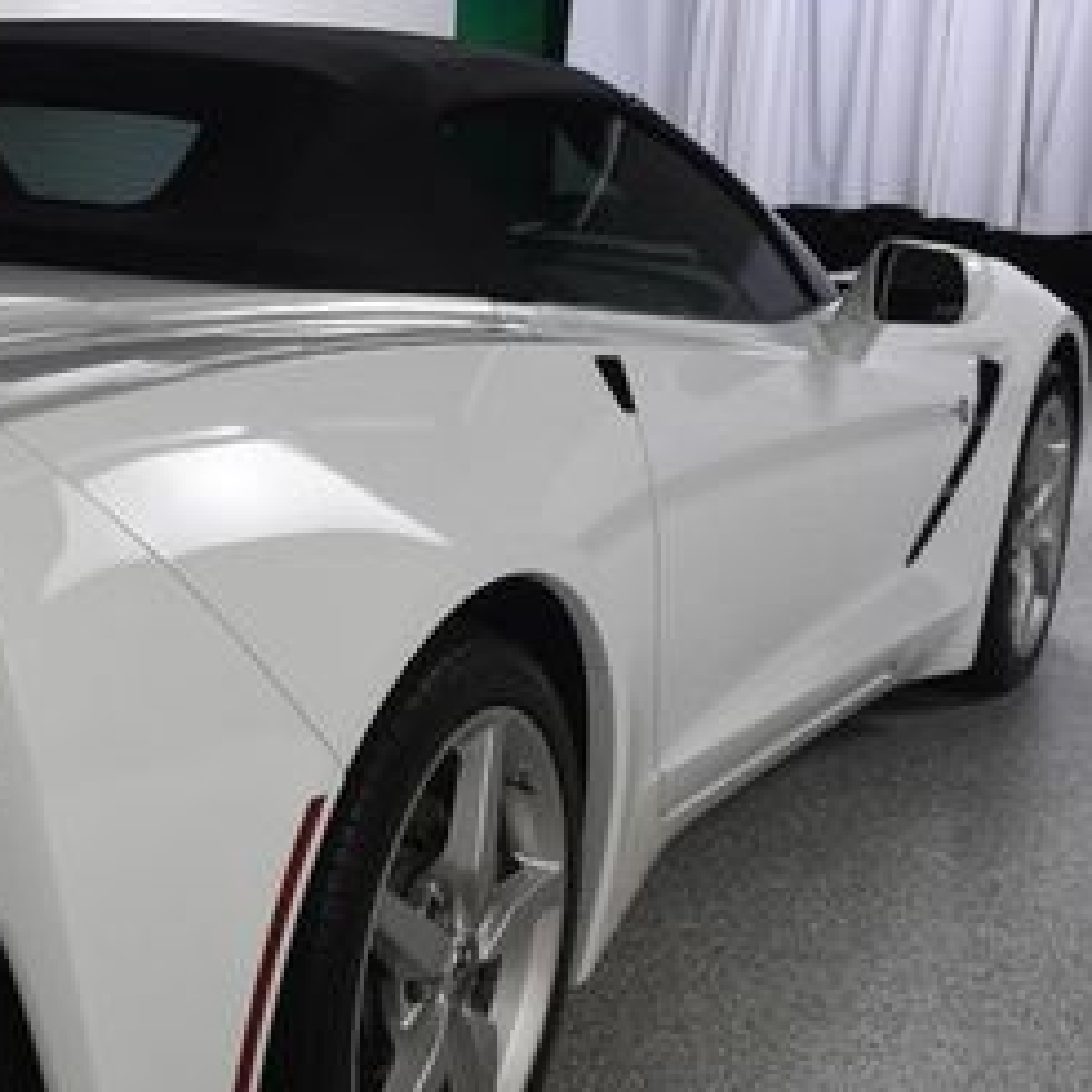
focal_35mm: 73
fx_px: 2605
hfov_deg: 22.5
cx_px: -62
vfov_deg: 23.7
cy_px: 590
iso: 100
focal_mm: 22
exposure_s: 1/160
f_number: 13
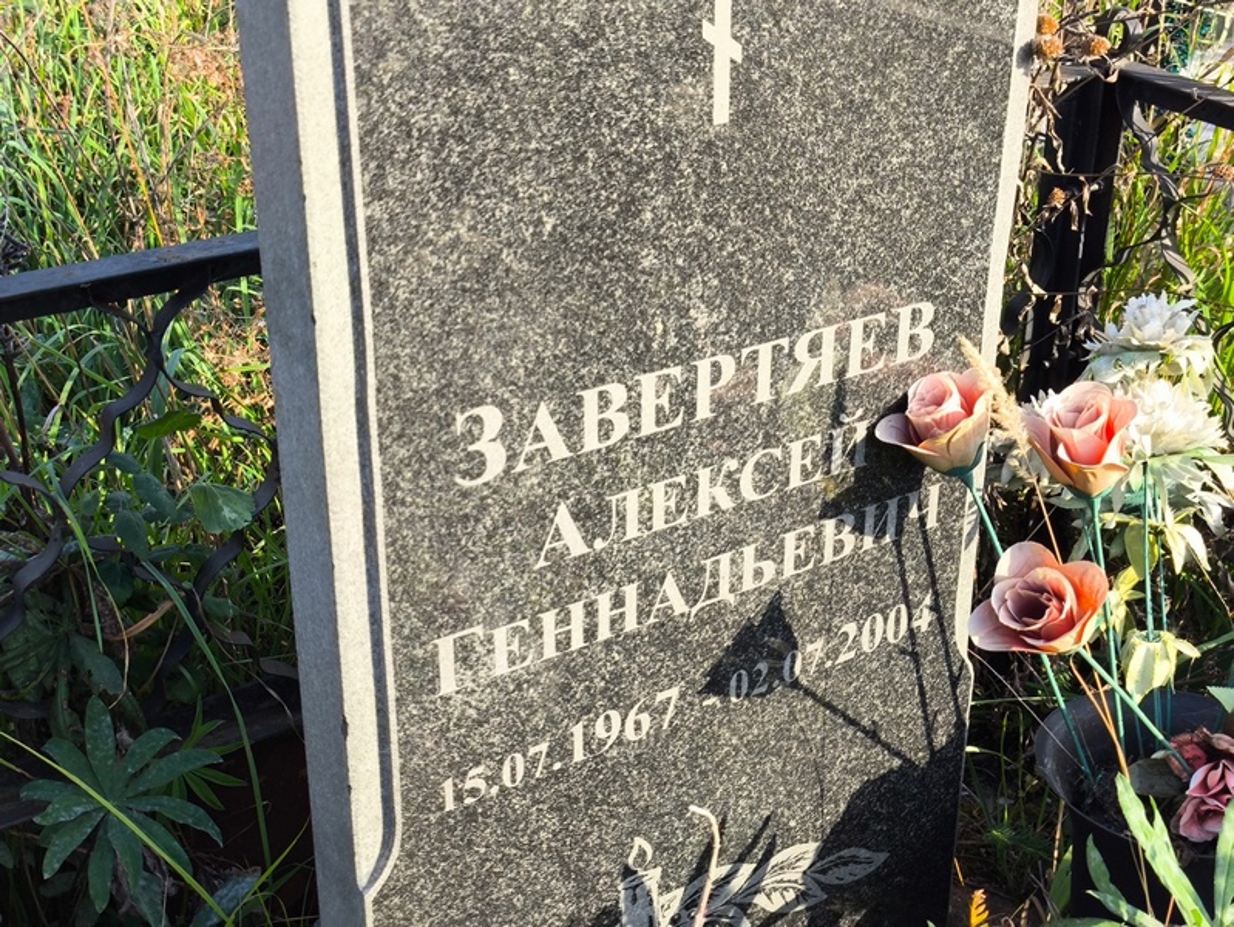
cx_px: 617
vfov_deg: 29.1
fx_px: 1783
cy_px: 464
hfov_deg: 38.2
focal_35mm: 50
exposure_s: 1/312
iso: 50
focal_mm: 4.71
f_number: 1.7
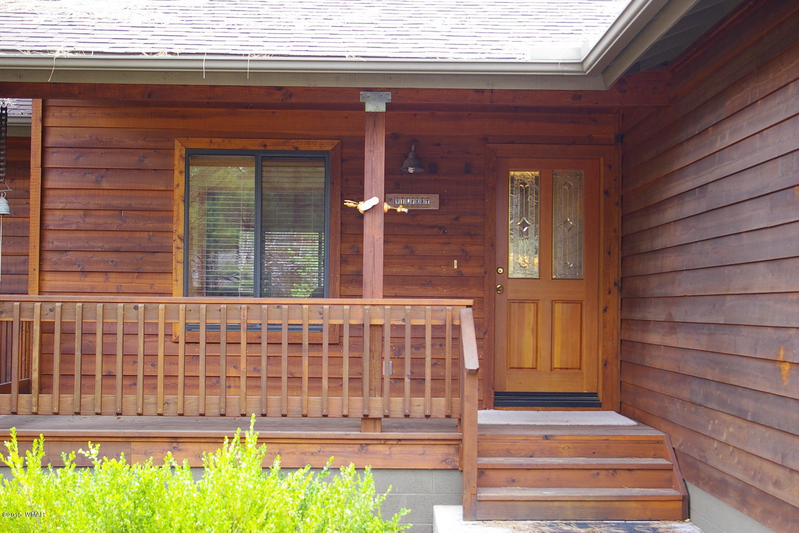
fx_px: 1265
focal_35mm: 57
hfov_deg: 35.1
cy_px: 266
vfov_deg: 23.8
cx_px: 400
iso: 200
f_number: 4.5
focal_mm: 38
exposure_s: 1/20
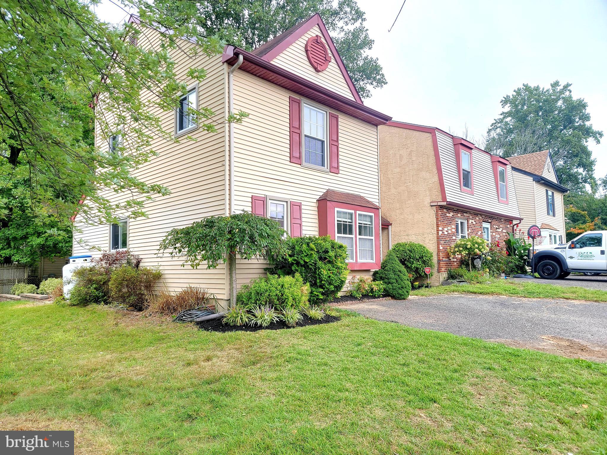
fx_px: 421
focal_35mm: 24
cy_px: 228
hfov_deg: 71.6
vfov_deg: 56.8
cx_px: 304
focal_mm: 6.7
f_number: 1.8
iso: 25
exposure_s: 1/119
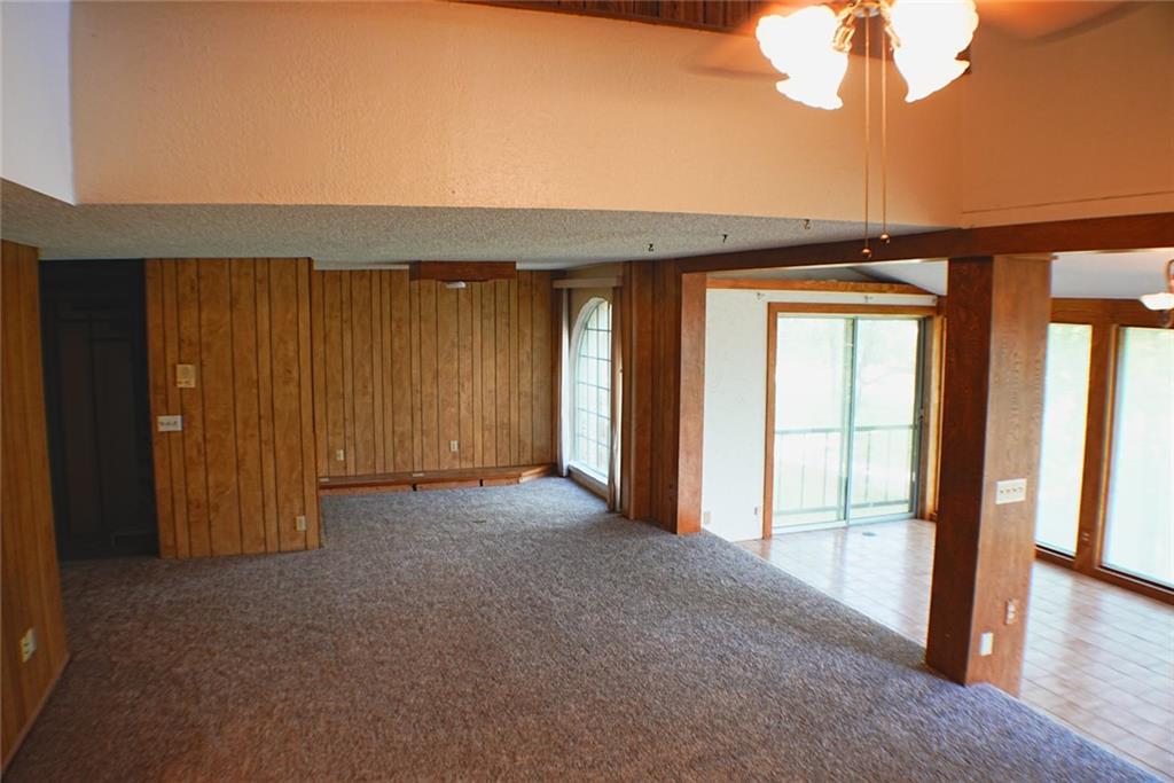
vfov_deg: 42.3
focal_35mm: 31
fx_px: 1011
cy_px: 392
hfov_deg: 60.3
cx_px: 587
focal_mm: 31
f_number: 5.6
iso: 400
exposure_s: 1/30
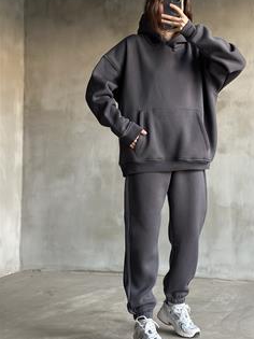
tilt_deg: -26.6
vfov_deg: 29.8
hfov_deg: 22.5
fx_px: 636
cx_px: 170
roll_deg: -0.5
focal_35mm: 65
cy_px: 145
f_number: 1.78
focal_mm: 6.86
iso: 400
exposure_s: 1/45
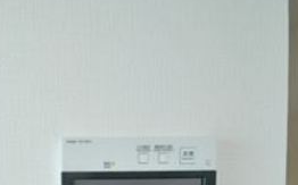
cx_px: 45
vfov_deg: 33.0
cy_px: 229
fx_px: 243
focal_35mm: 30
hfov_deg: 56.7
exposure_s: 1/160
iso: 1600
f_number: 6.3
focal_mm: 8
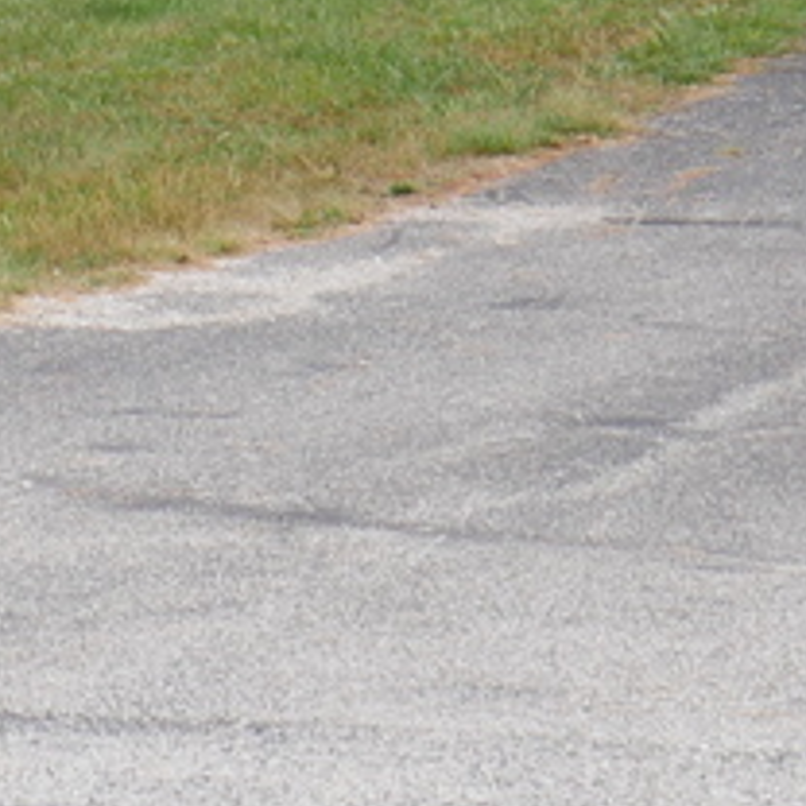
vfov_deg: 7.0
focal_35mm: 244
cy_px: -612
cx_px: -639
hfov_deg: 7.0
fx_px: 6428
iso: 200
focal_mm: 20
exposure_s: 1/160
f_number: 5.6
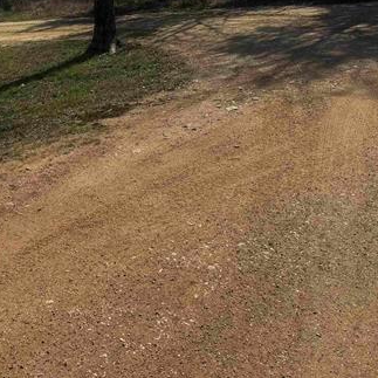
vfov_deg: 40.0
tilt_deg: -21.1
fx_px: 519
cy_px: 193
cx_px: 69
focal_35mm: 42
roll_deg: +7.4
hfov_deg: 38.4
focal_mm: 6.76
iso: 80
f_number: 1.78
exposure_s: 1/5348
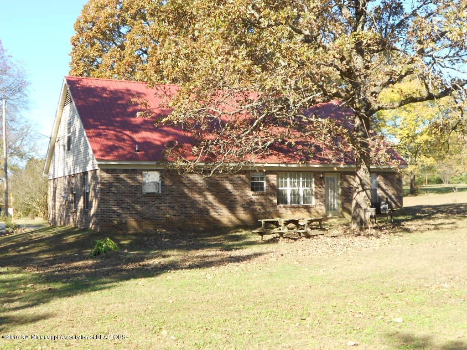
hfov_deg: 43.9
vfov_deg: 33.6
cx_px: 234
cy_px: 175
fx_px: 580
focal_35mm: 43
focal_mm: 7.7
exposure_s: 1/160
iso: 80
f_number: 4.2
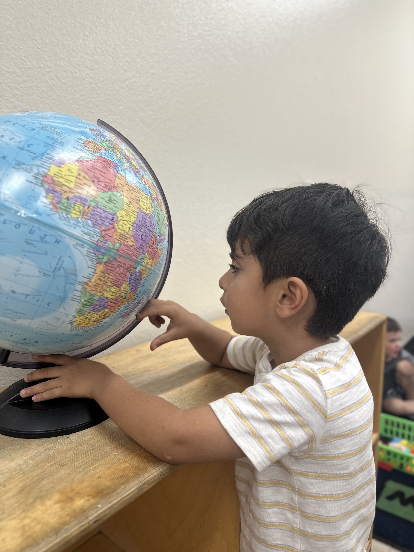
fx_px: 383
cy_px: 276
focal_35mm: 24
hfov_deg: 56.8
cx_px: 207
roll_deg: -0.3
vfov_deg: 71.6
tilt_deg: -7.1
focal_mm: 6.86
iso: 125
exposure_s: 1/60
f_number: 1.78
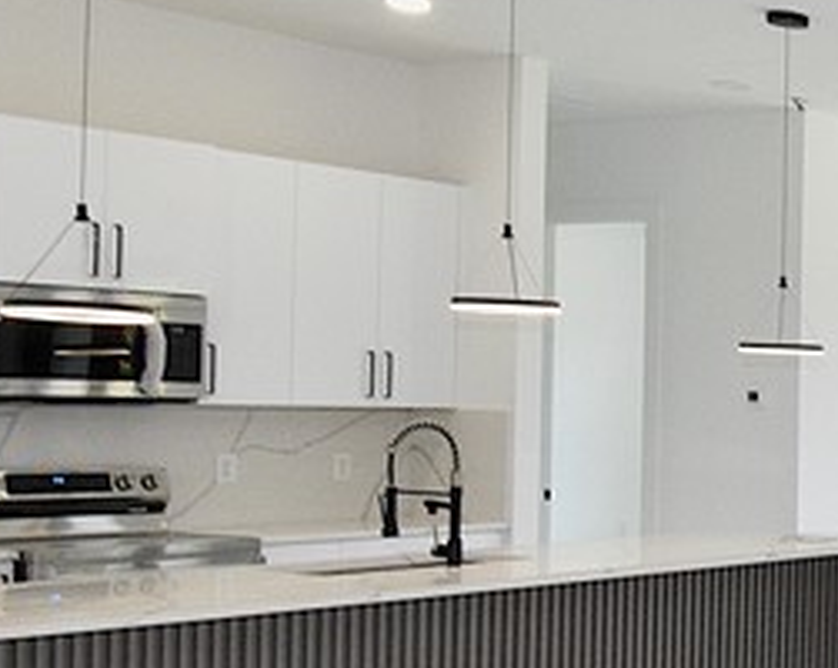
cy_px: 411
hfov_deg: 21.1
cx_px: 1499
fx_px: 1511
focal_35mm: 61
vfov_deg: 24.9
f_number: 14
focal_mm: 10
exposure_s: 1/25
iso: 1250
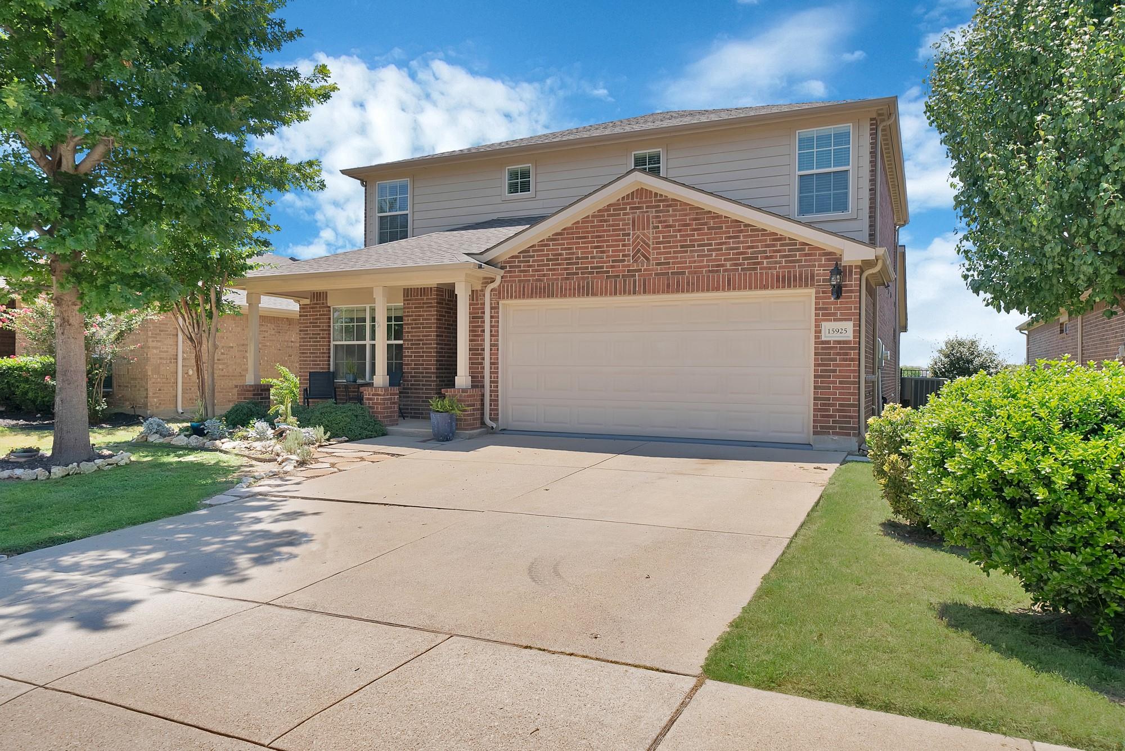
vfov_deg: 53.1
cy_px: 376
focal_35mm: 24
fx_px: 750
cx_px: 562
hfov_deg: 73.7
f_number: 9
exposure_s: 1/200
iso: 640
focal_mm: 24
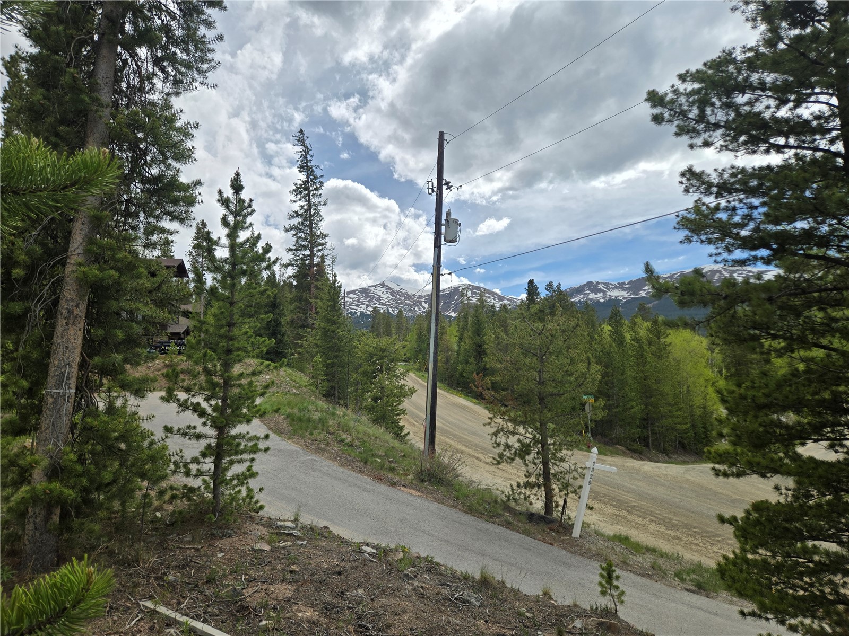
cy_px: 318
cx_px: 424
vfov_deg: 58.9
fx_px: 564
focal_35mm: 23
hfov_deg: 73.9
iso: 25
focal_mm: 5.4
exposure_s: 1/2252
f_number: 1.8
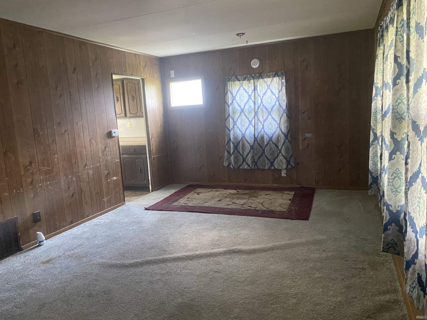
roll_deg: +3.4
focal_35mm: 26
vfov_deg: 53.1
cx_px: 214
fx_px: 321
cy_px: 160
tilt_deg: -8.5
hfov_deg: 67.3
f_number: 1.8
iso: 500
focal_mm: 4.25
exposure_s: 1/40
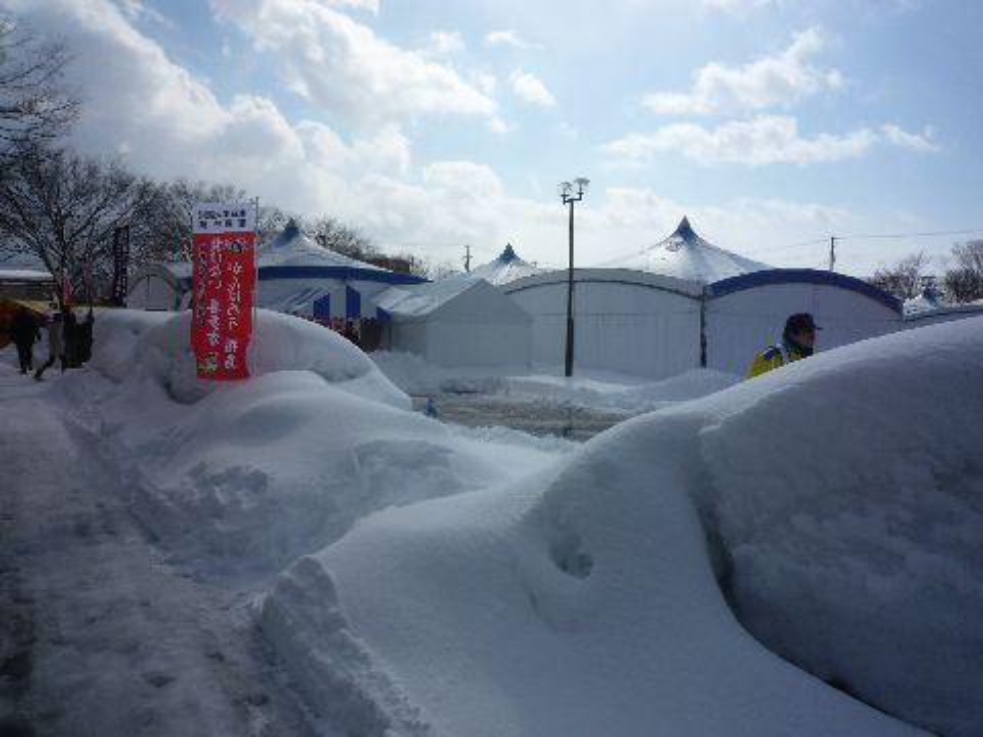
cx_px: 492
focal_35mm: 25
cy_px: 368
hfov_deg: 69.4
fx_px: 710
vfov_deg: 54.9
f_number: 8
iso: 100
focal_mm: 4.4
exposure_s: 1/800
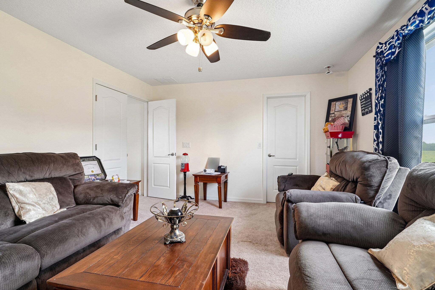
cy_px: 145
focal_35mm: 17
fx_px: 205
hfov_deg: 93.3
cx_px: 218
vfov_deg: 70.4
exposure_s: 1/6
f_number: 9
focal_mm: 17
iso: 400
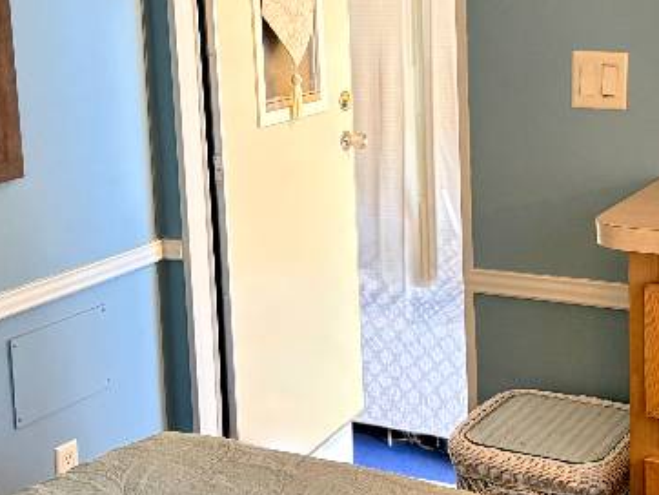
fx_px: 1162
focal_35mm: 61
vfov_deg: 23.8
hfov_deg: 31.6
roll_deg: +2.2
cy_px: 128
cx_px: 384
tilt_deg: -7.6
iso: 500
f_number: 1.6
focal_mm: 5.96
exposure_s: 1/60
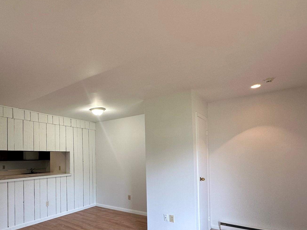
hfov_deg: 74.6
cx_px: 109
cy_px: 152
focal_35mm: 22
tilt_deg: +2.5
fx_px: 195
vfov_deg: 59.8
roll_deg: +0.5
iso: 100
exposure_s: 1/120
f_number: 2.2
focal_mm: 2.22
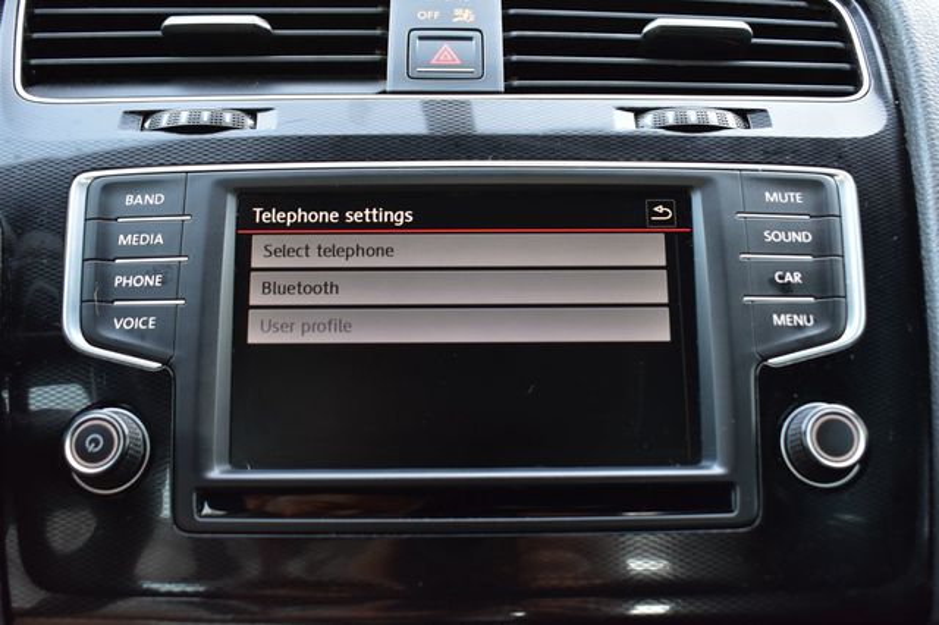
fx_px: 1017
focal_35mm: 39
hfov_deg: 49.6
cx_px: 470
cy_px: 312
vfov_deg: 34.2
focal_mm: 26
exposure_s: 1/15
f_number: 6.3
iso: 900
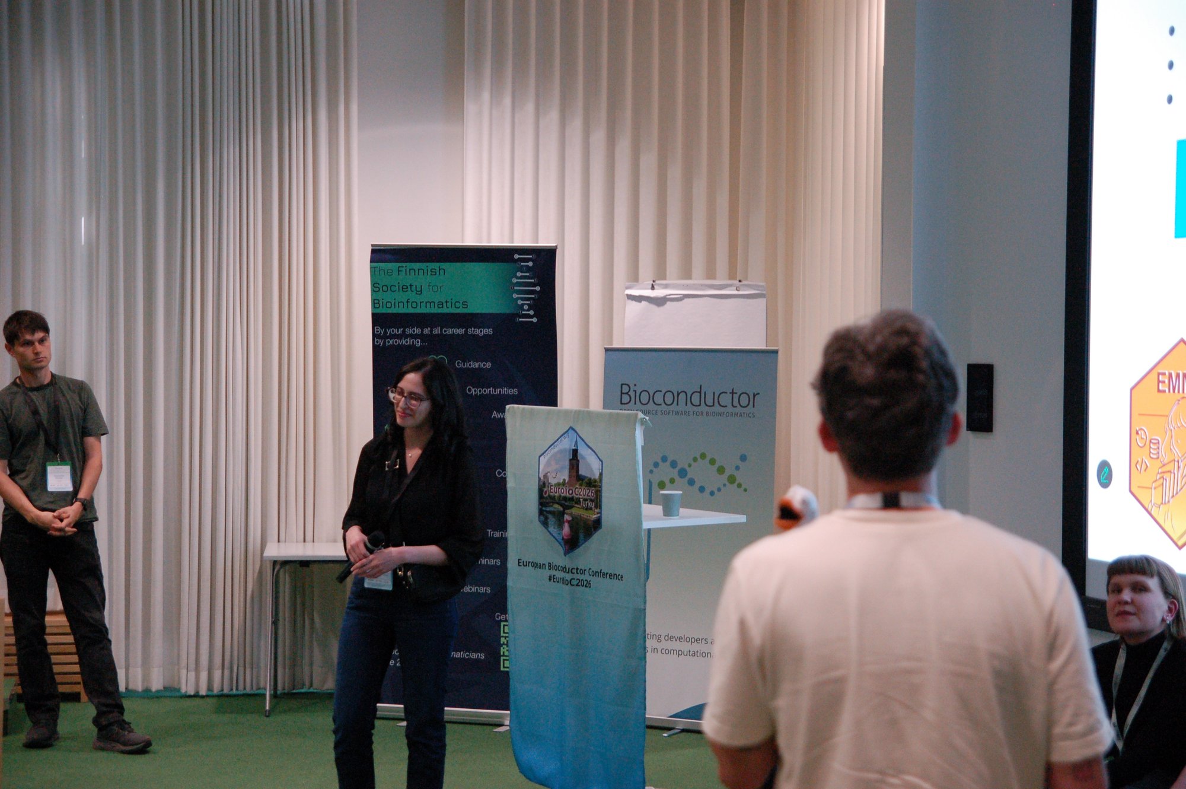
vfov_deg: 18.2
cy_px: 394
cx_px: 593
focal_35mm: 75
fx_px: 2469
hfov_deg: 27.0
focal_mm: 50
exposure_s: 1/125
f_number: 3.5
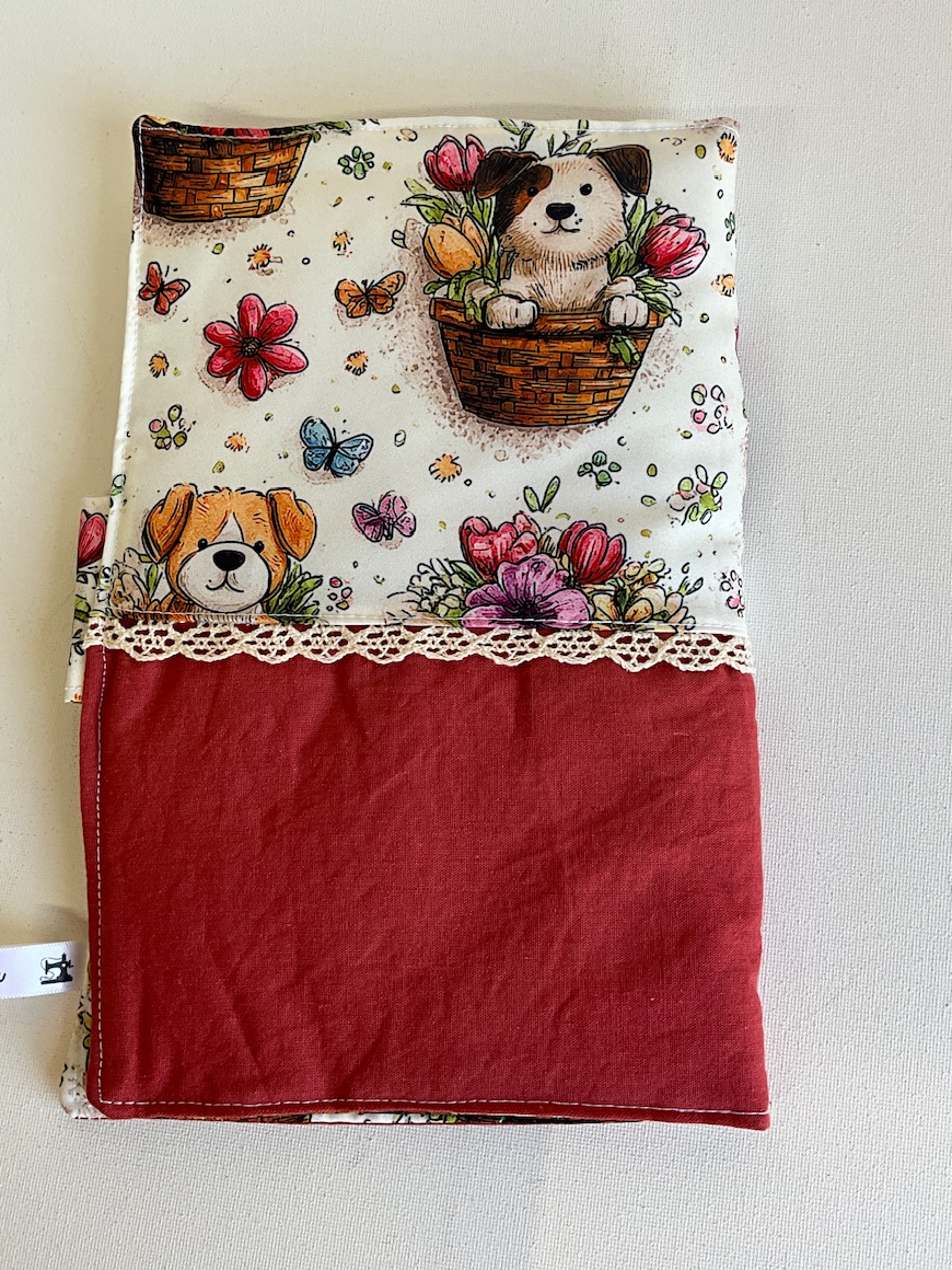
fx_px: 1173
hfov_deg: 44.2
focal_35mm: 32
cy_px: 570
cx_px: 495
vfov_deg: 56.7
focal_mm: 3
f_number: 1.8
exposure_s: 1/100
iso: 25
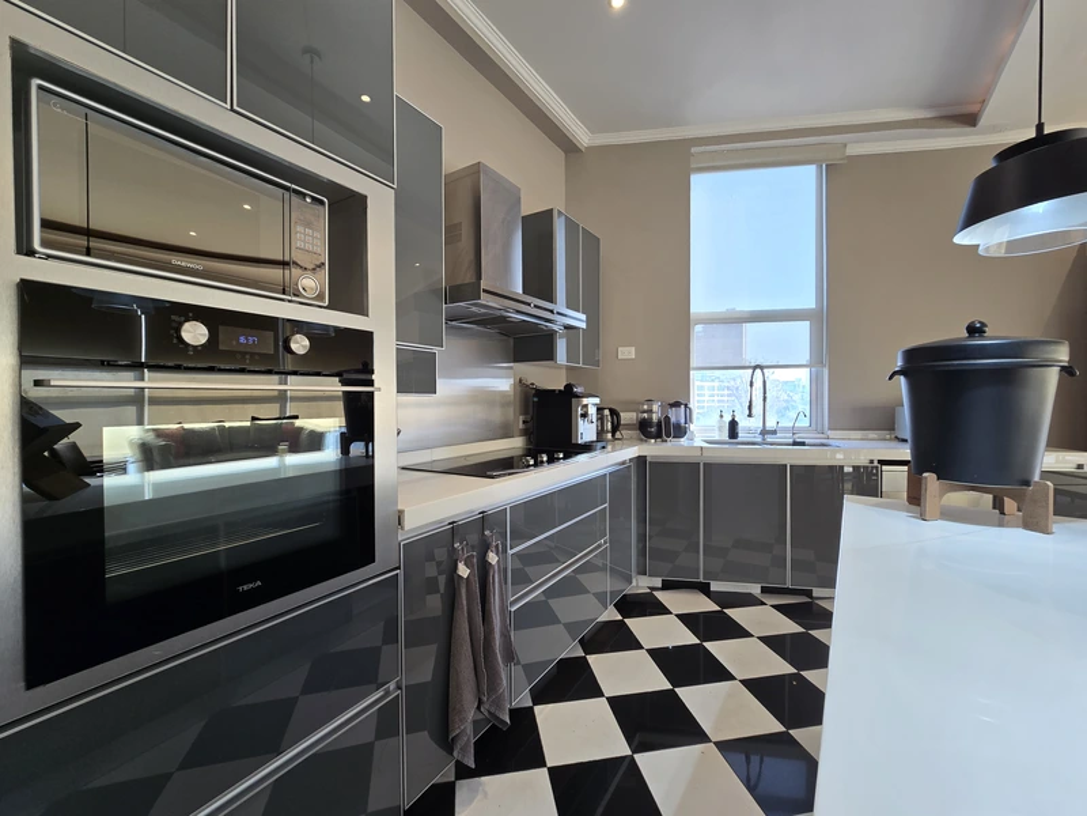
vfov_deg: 89.9
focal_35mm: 13
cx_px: 544
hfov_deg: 106.2
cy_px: 408
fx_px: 408
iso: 50
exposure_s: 1/60
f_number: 2.2
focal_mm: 2.2
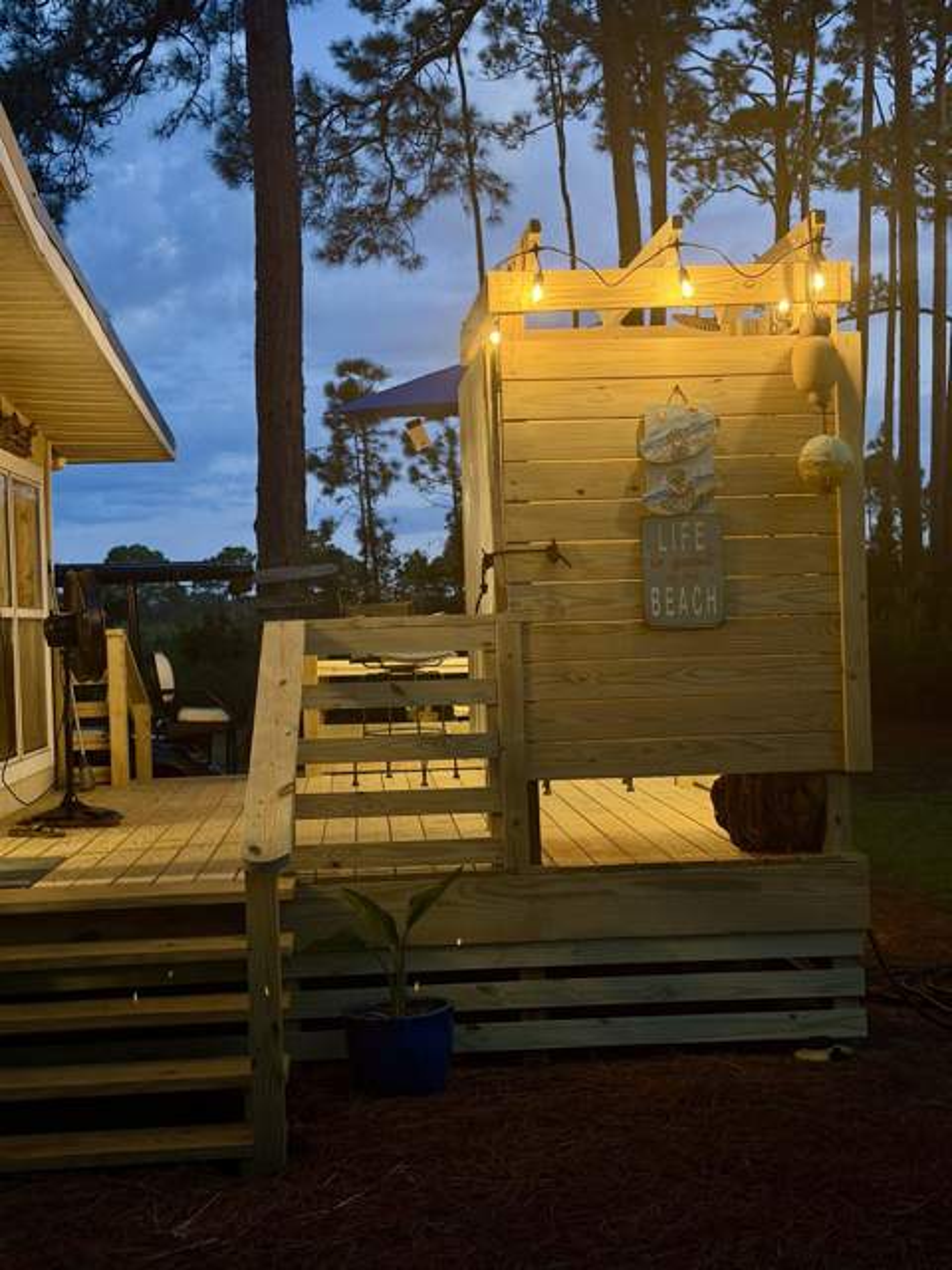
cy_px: 635
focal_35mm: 48
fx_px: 1760
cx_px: 476
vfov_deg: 39.7
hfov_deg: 30.3
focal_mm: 6.76
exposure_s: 1/20
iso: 640
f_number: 1.78
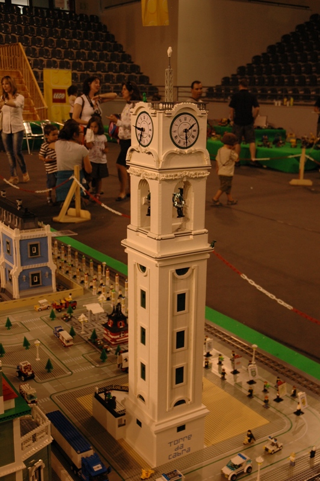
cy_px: 240
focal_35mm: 44
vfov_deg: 45.0
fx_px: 581
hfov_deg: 30.8
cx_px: 160
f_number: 5
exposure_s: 1/100
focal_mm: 29
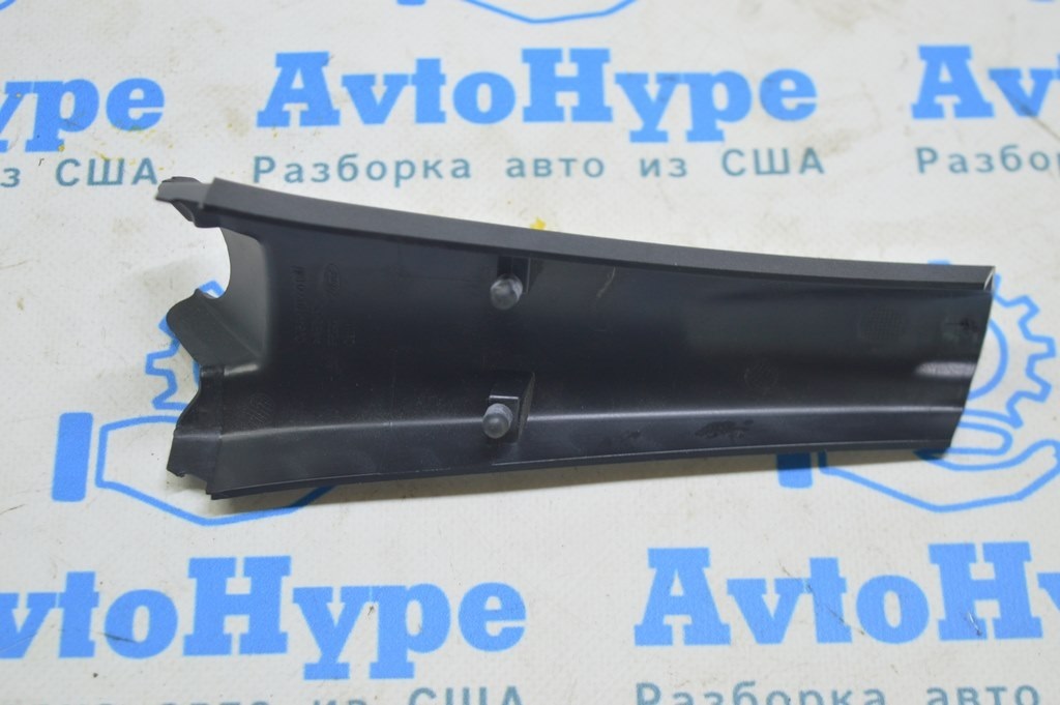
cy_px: 352
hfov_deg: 29.9
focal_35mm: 68
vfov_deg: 20.1
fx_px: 1986
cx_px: 530
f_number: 5.6
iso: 400
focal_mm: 45
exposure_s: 1/20
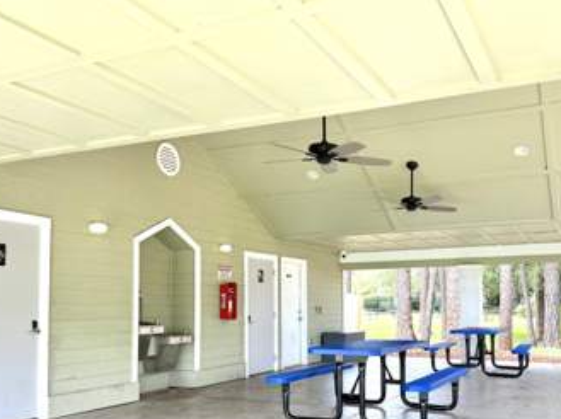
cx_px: 329
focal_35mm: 35
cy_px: 277
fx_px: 567
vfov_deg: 40.2
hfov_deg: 52.4
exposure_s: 1/168
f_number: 1.78
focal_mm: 6.76
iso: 80
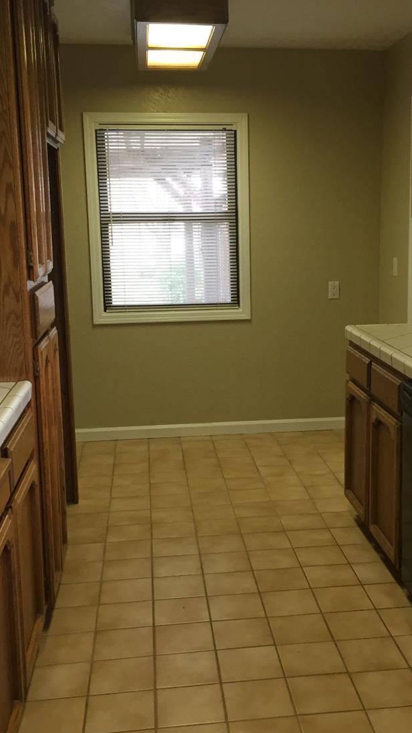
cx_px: 266
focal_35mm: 43
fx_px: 835
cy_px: 363
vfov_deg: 47.4
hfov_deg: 27.6
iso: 100
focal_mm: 4.15
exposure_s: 1/30
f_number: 2.2
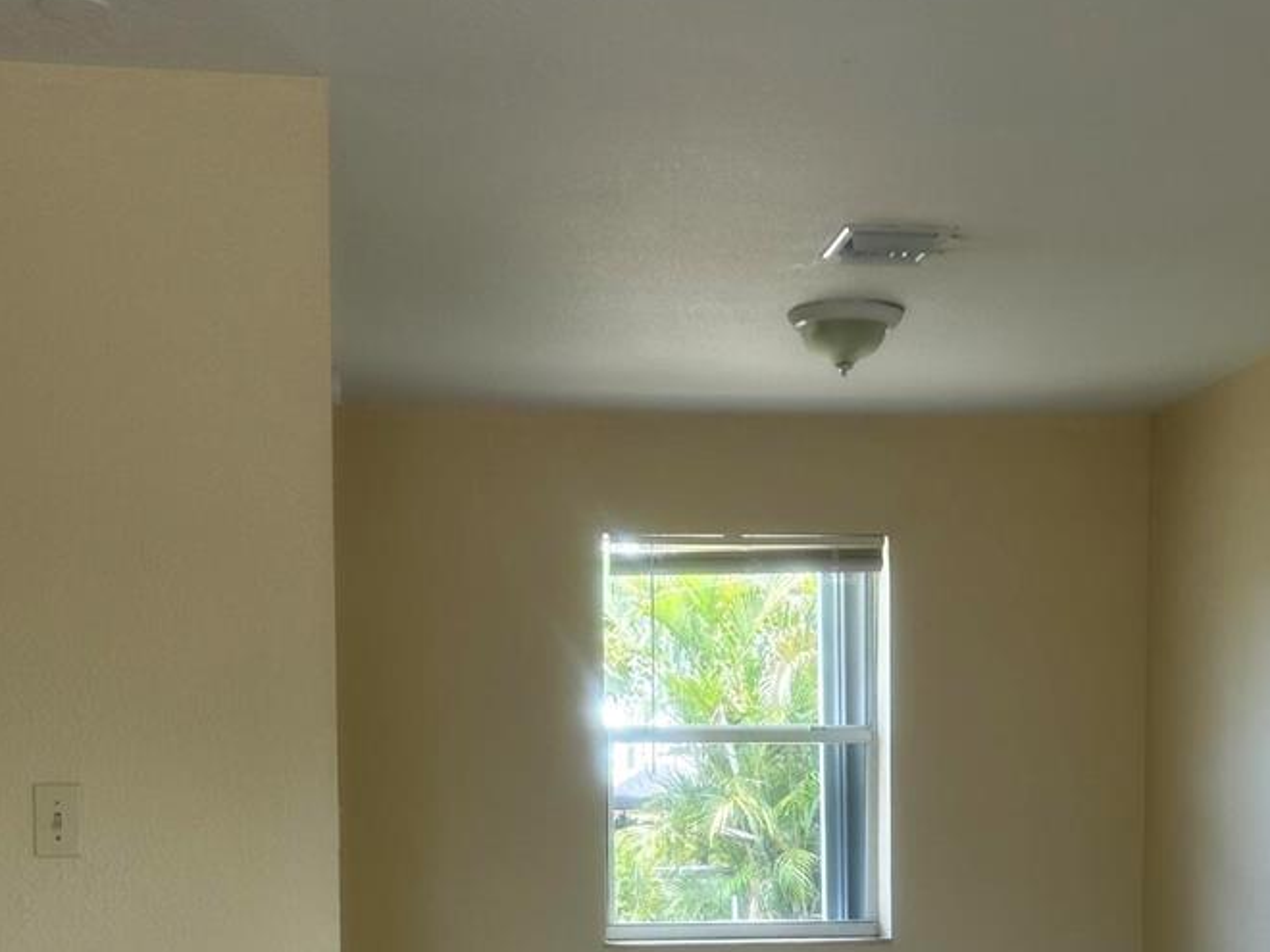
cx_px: 670
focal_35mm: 63
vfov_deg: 22.3
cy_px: 987
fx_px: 2311
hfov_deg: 30.7
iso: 40
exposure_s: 1/121
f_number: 1.5
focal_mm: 5.7
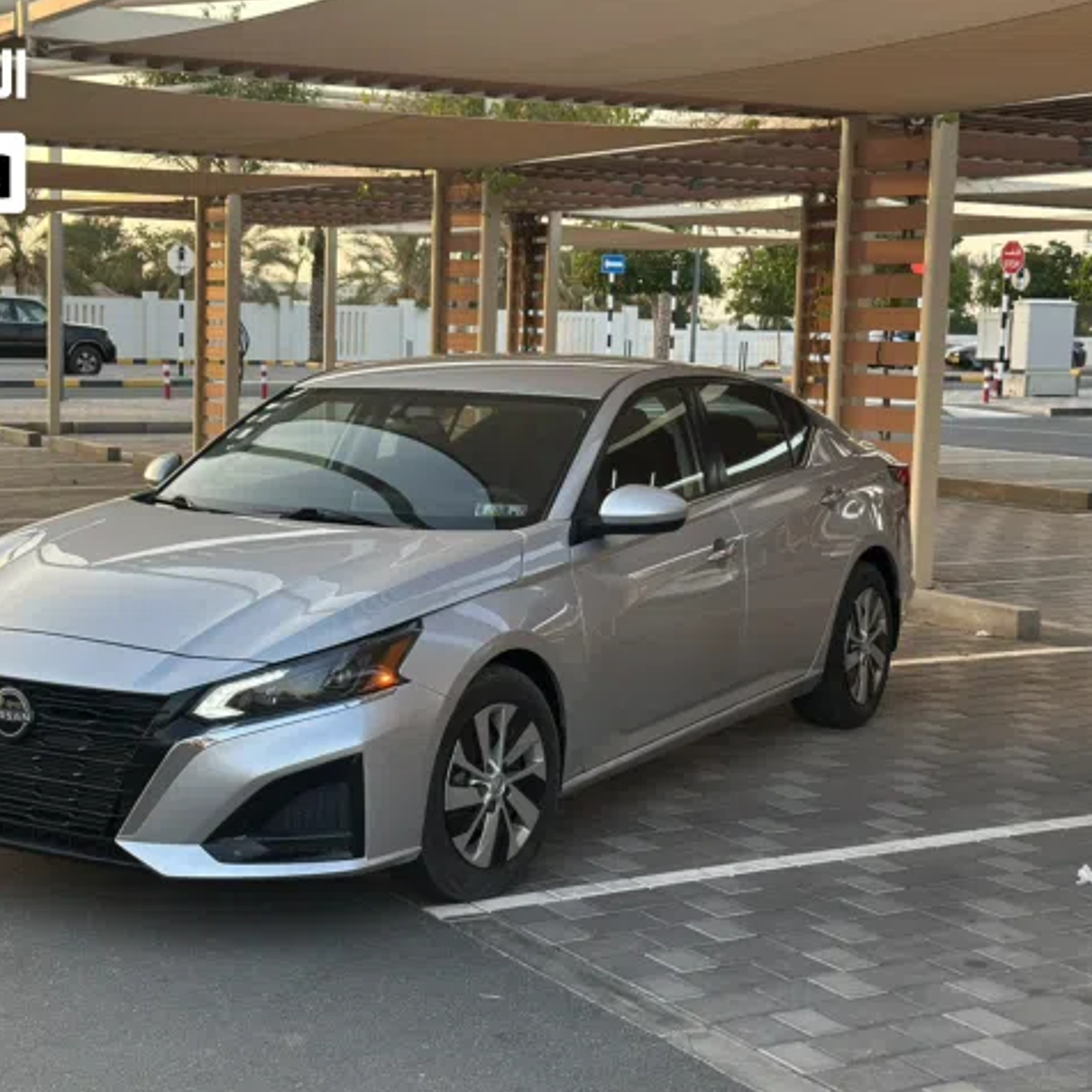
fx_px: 2034
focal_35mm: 57
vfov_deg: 30.0
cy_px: 544
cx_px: 372
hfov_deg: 29.9
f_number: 1.78
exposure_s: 1/262
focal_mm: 6.86
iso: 80
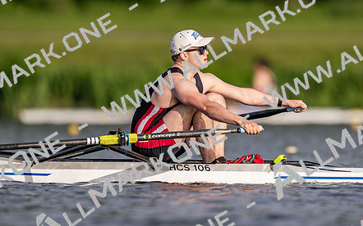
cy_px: 122
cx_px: 203
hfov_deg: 2.6
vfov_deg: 1.6
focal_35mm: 803
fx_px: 7942
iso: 220
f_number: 4
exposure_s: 1/2500
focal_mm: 600
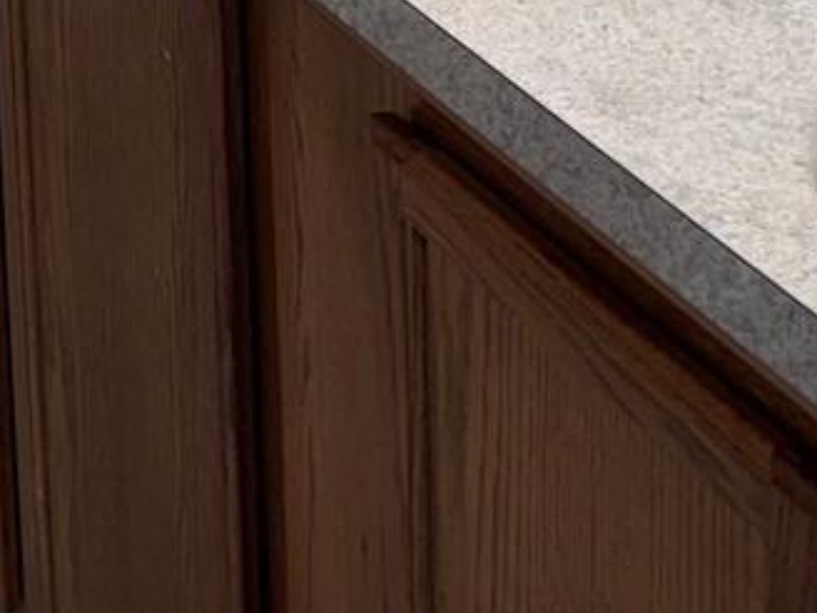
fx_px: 2761
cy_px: -630
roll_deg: +2.6
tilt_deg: -13.3
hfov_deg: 16.2
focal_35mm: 117
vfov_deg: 11.4
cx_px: -147
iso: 64
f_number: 1.78
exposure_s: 1/120
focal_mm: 6.76
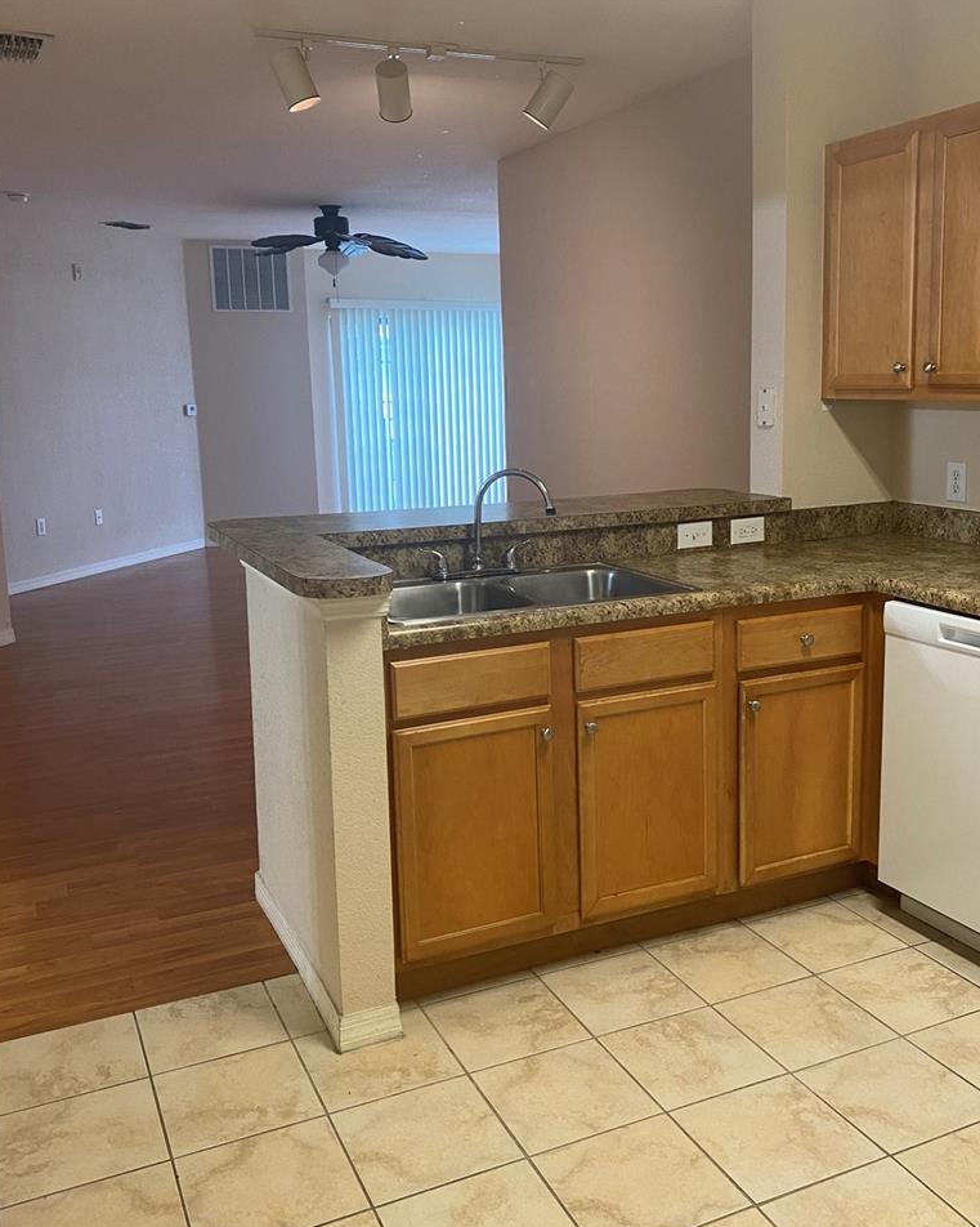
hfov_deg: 45.7
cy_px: 589
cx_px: 529
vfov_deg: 55.7
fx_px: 1161
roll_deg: +1.5
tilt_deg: -9.1
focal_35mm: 32
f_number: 1.8
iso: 160
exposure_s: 1/60
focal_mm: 4.25
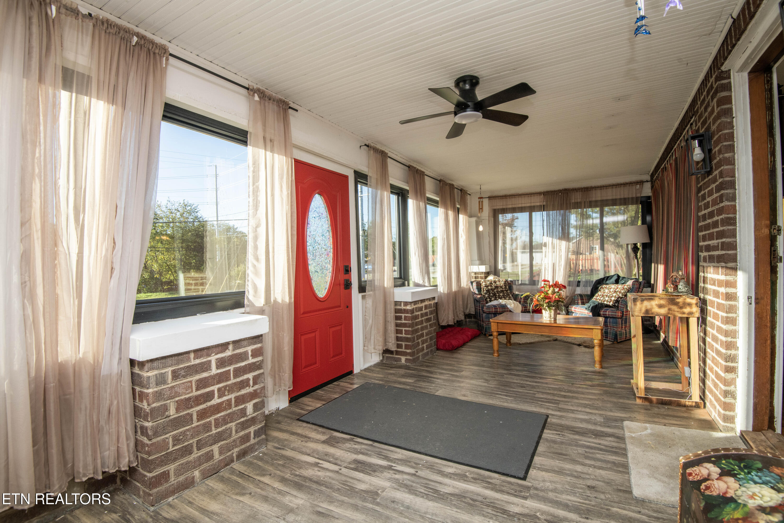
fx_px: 348
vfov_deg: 73.7
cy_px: 262
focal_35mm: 16
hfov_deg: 96.7
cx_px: 392
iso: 500
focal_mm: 16
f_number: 9
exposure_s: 1/250
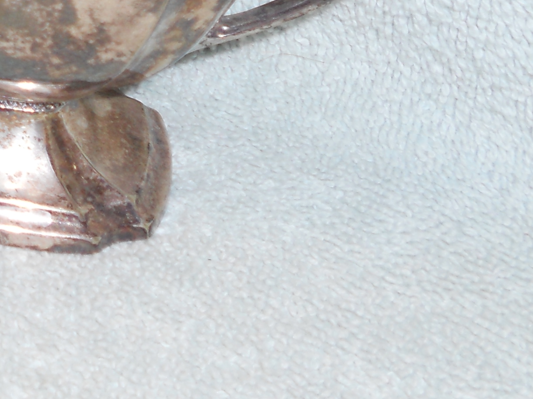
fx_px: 1617
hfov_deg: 17.0
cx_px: -259
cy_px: -160
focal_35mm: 105
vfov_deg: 13.4
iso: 80
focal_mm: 5.8
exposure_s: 1/25
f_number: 3.5
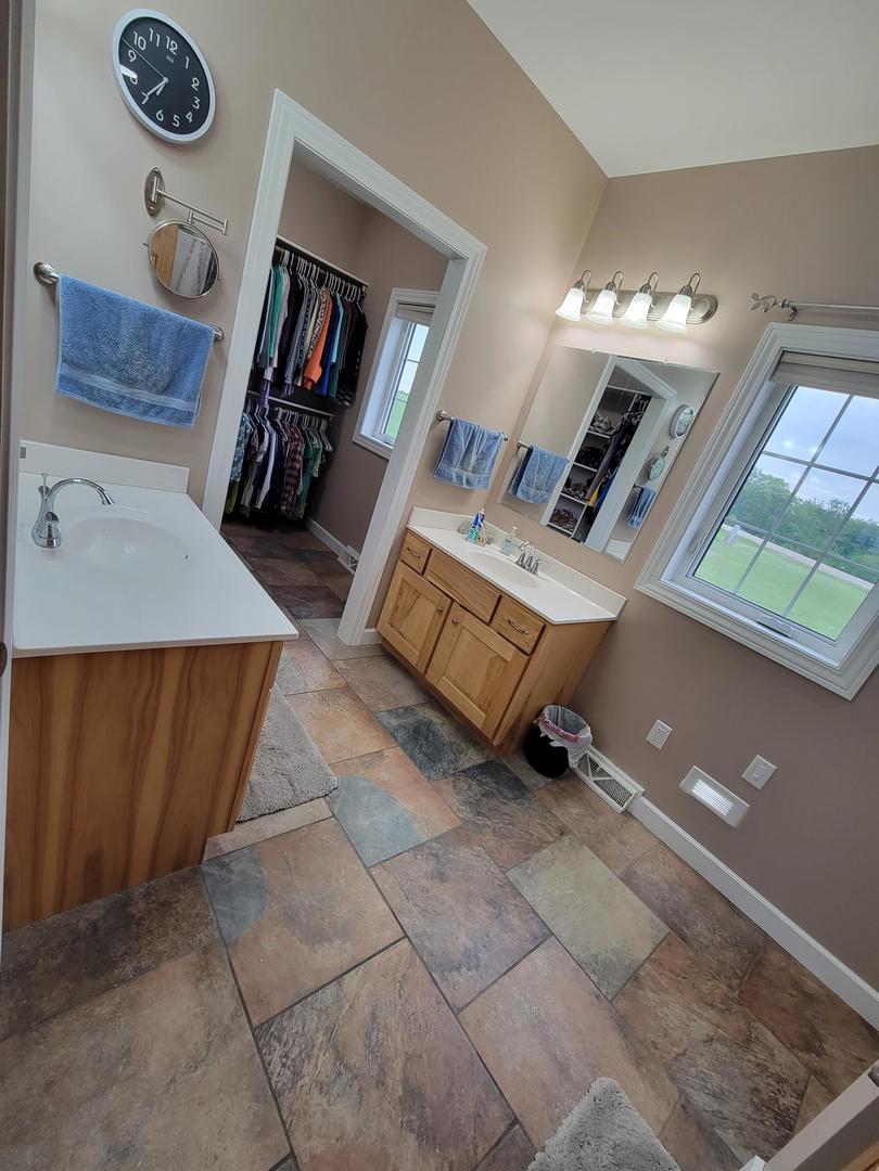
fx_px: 440
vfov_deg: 106.2
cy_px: 586
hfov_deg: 89.9
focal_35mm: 13
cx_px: 440
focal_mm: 2.2
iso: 125
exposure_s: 1/60
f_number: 2.2
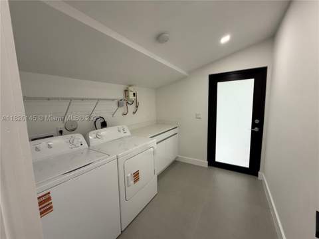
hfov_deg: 102.1
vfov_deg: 85.7
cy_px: 120
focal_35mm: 14
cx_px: 160
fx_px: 129
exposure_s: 1/99
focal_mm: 2.22
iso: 125
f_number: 2.2
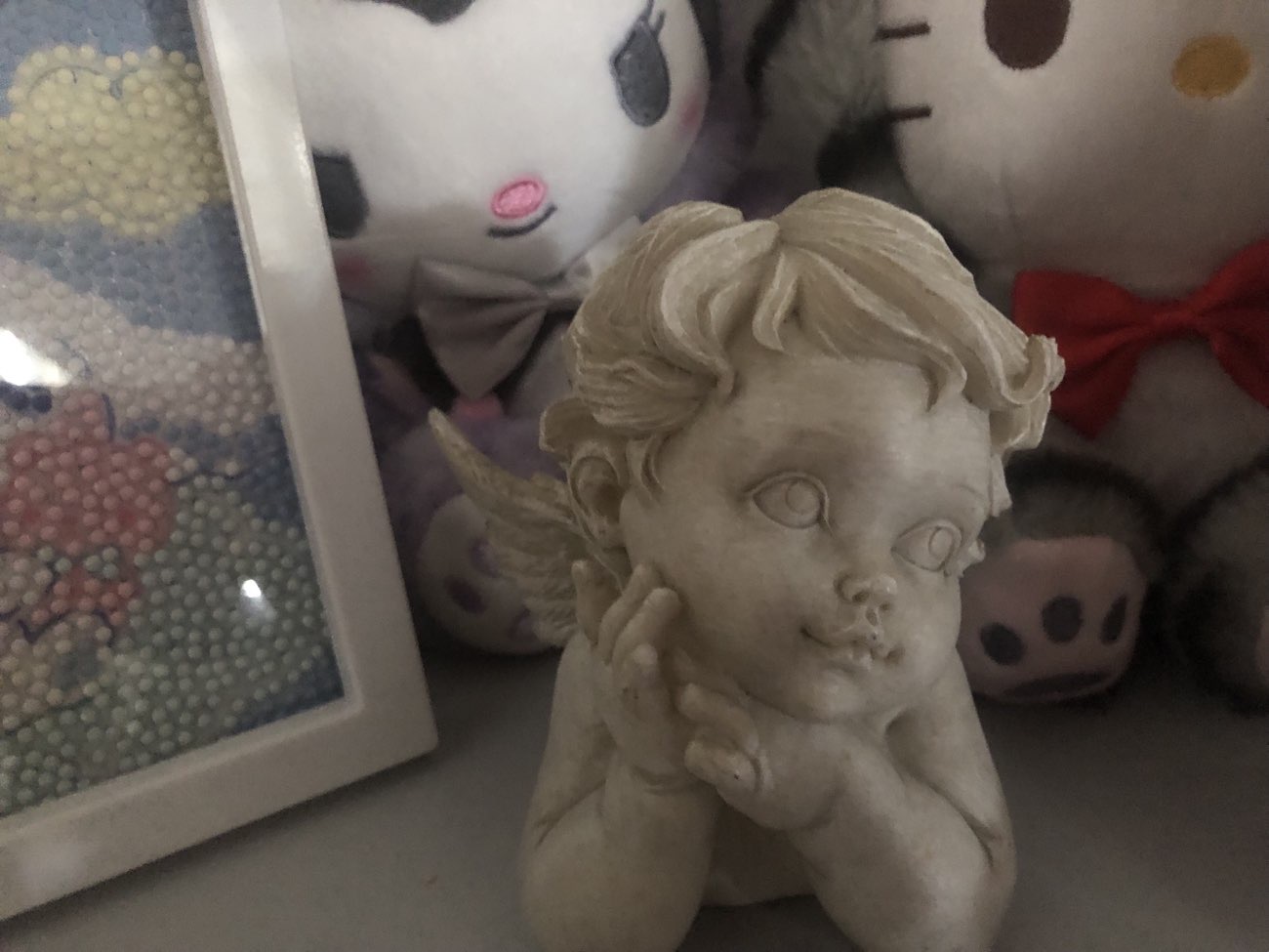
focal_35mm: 28
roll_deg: +3.8
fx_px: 1026
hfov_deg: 63.4
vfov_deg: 49.7
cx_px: 634
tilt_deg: -22.7
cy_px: 476
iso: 125
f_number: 1.8
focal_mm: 4
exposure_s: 1/4
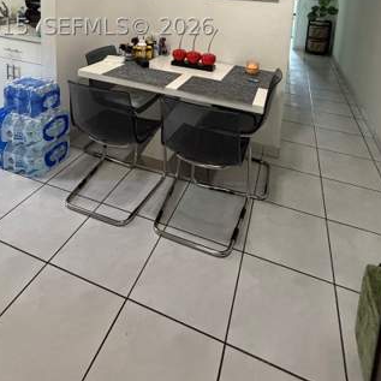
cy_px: 26
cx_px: 185
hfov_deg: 62.9
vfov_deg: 53.6
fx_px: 311
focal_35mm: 25
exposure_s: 1/60
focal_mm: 2.22
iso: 500
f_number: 2.2
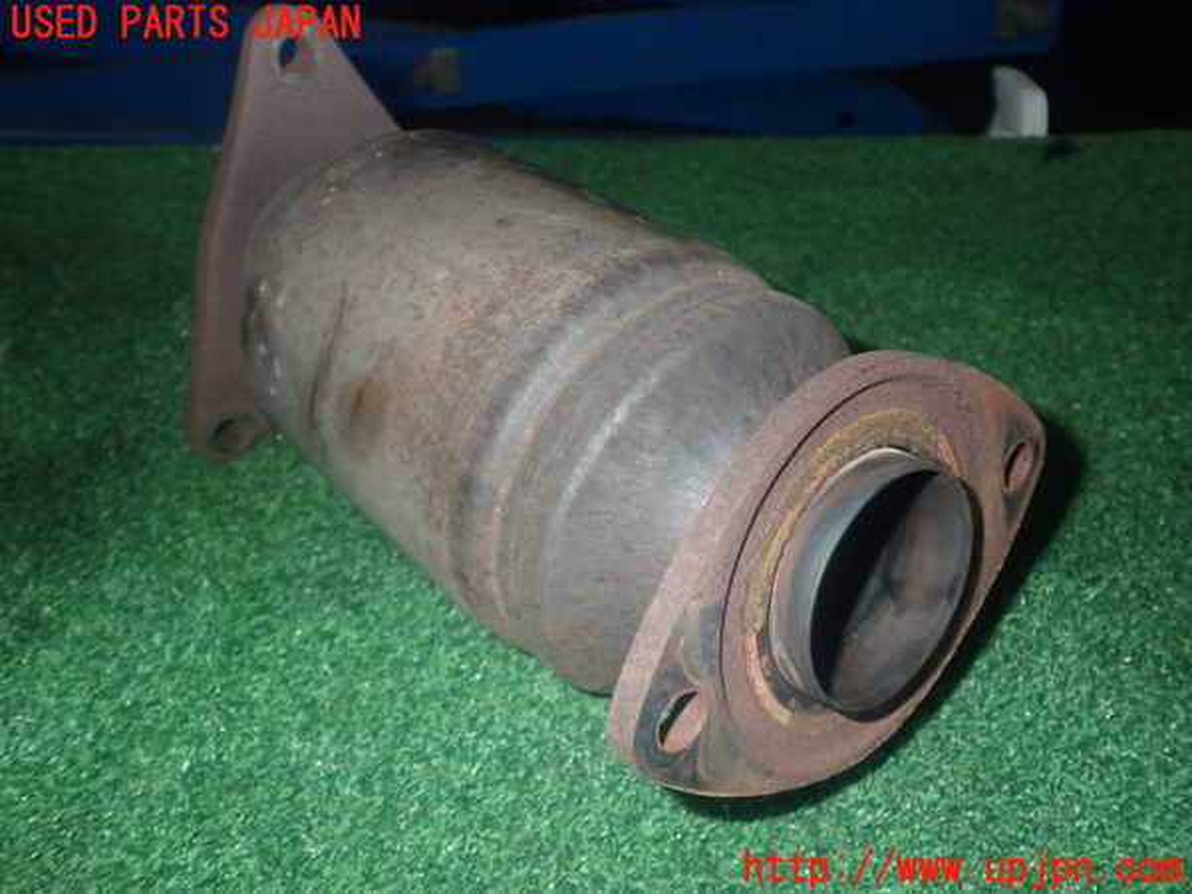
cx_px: 596
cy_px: 447
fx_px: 1033
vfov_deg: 46.8
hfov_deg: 60.0
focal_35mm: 30
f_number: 6.3
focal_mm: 5.4
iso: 640
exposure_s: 1/30
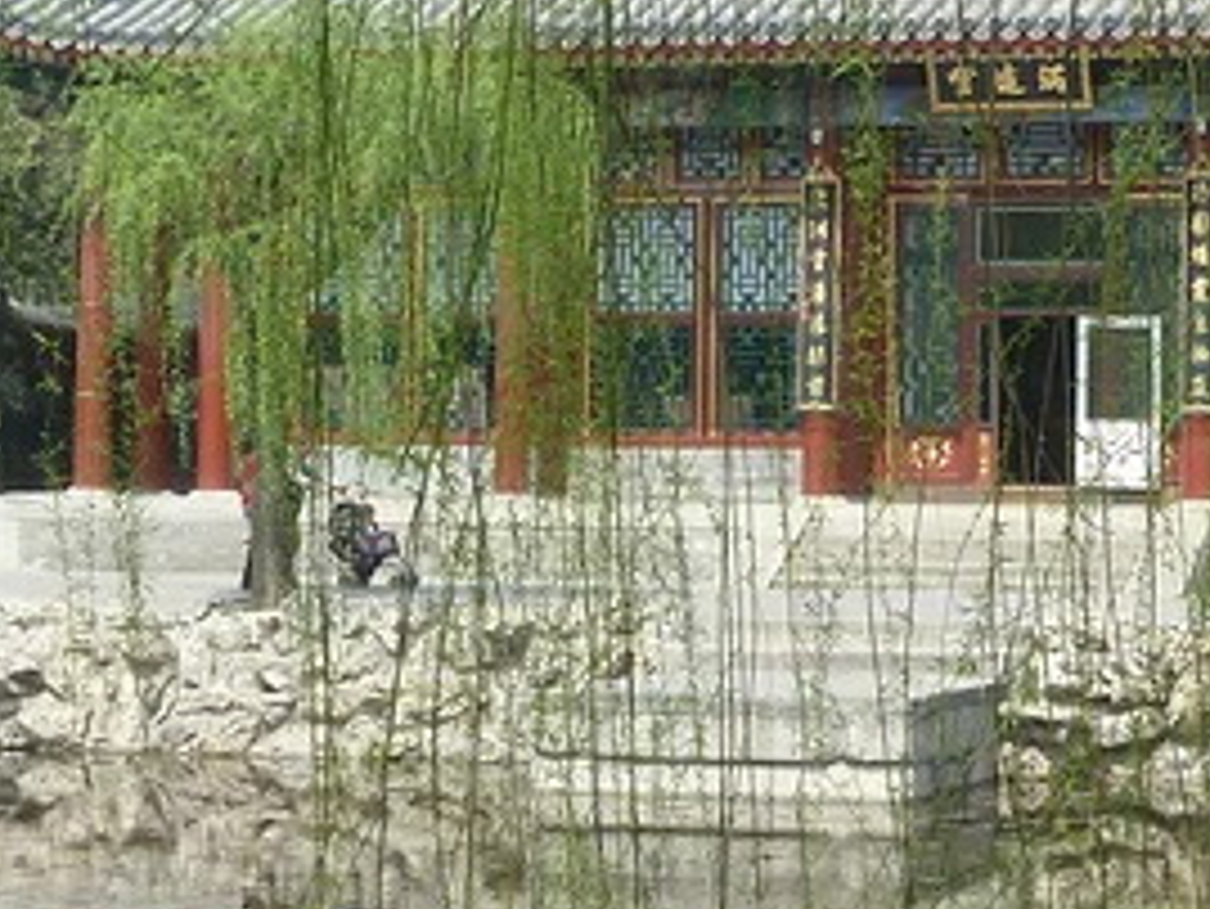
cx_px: 958
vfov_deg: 13.5
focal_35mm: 110
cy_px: 562
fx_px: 3847
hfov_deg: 17.7
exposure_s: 1/320
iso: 80
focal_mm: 6.1
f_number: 4
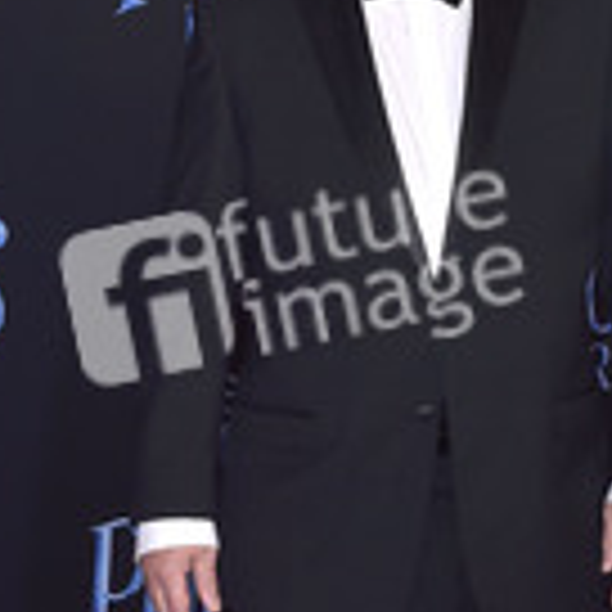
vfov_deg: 12.4
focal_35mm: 140
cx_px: 425
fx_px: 2800
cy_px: 504
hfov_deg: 12.5
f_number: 6.3
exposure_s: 1/250
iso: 400
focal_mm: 56
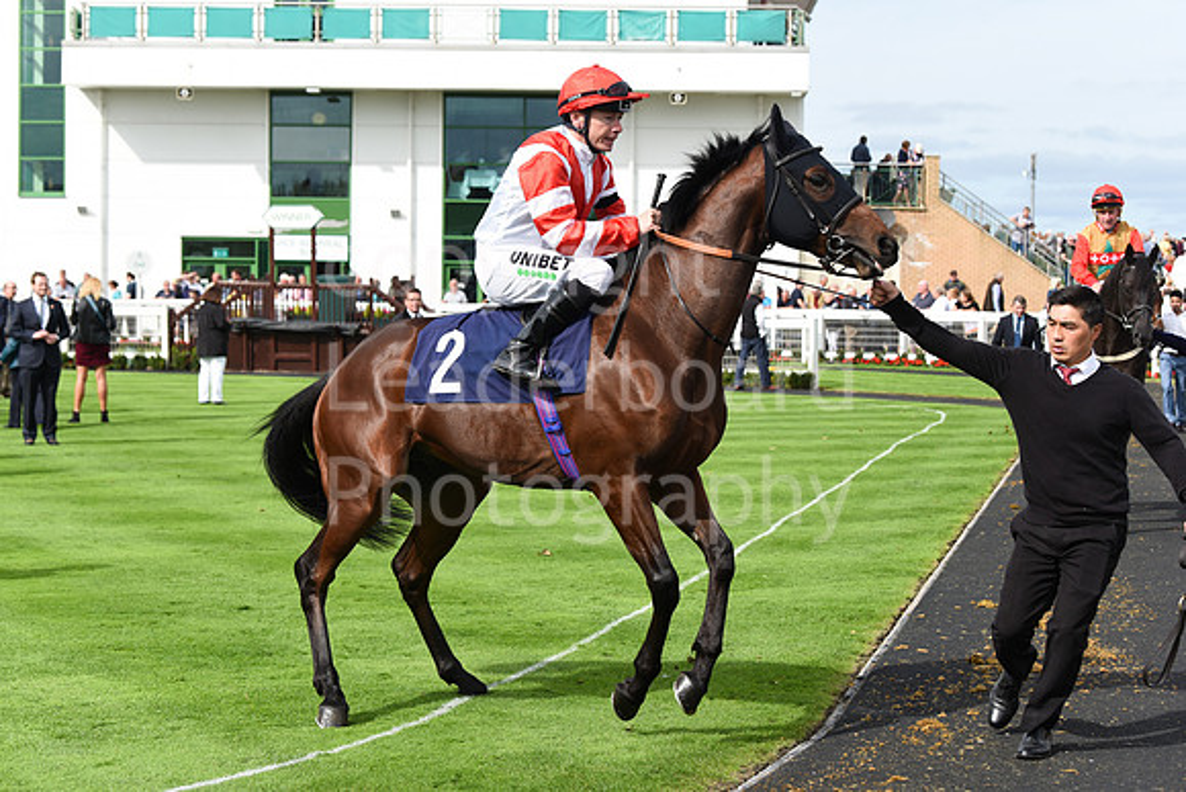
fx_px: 2307
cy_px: 396
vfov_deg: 19.5
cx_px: 593
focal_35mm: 70
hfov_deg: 28.8
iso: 400
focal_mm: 70
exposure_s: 1/1600
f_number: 5.6
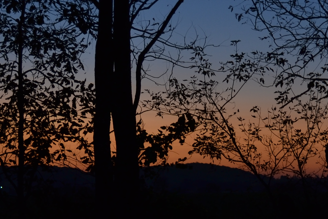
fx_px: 984
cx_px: 243
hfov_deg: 18.8
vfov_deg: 12.7
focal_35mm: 108
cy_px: 155
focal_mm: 24
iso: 100
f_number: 4
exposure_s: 1/10
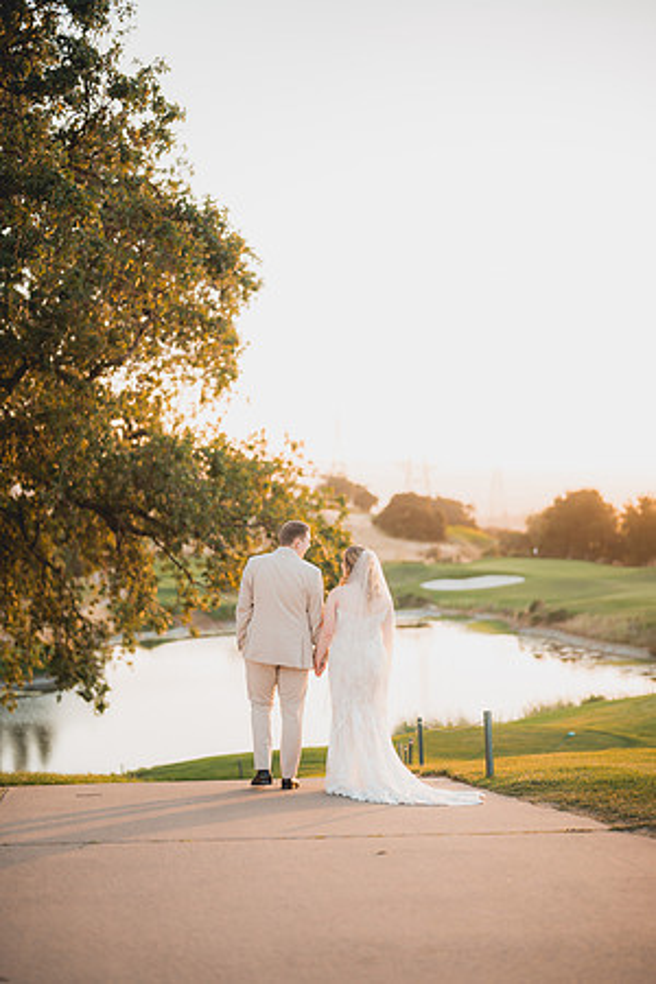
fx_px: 1367
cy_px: 492
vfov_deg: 39.6
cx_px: 328
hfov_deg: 27.0
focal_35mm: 50
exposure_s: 1/400
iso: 125
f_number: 1.2
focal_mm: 50
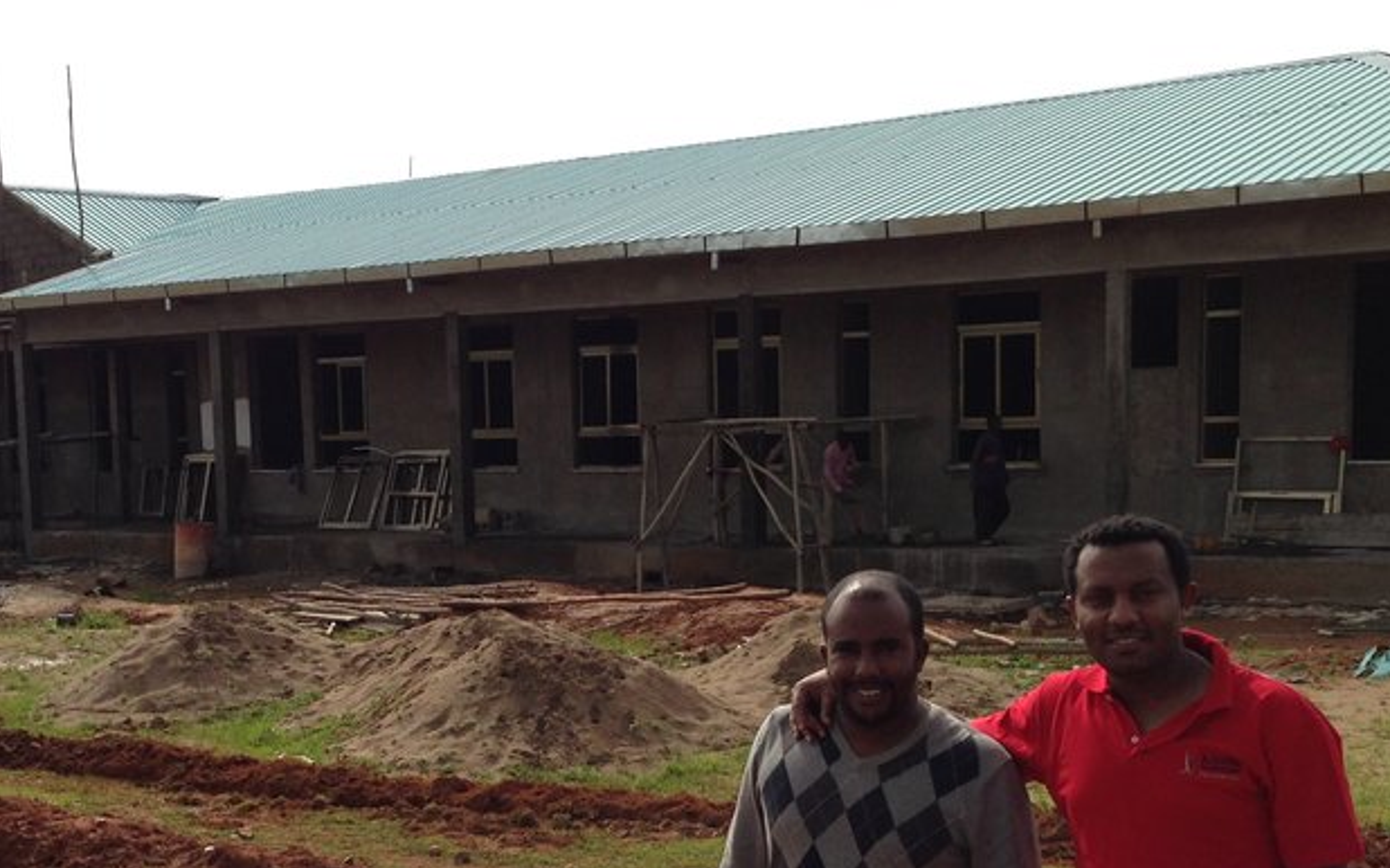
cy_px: 657
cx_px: 538
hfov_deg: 35.0
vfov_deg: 22.1
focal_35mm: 58
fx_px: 2197
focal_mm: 4.13
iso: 50
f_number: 2.4
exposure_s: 1/1595
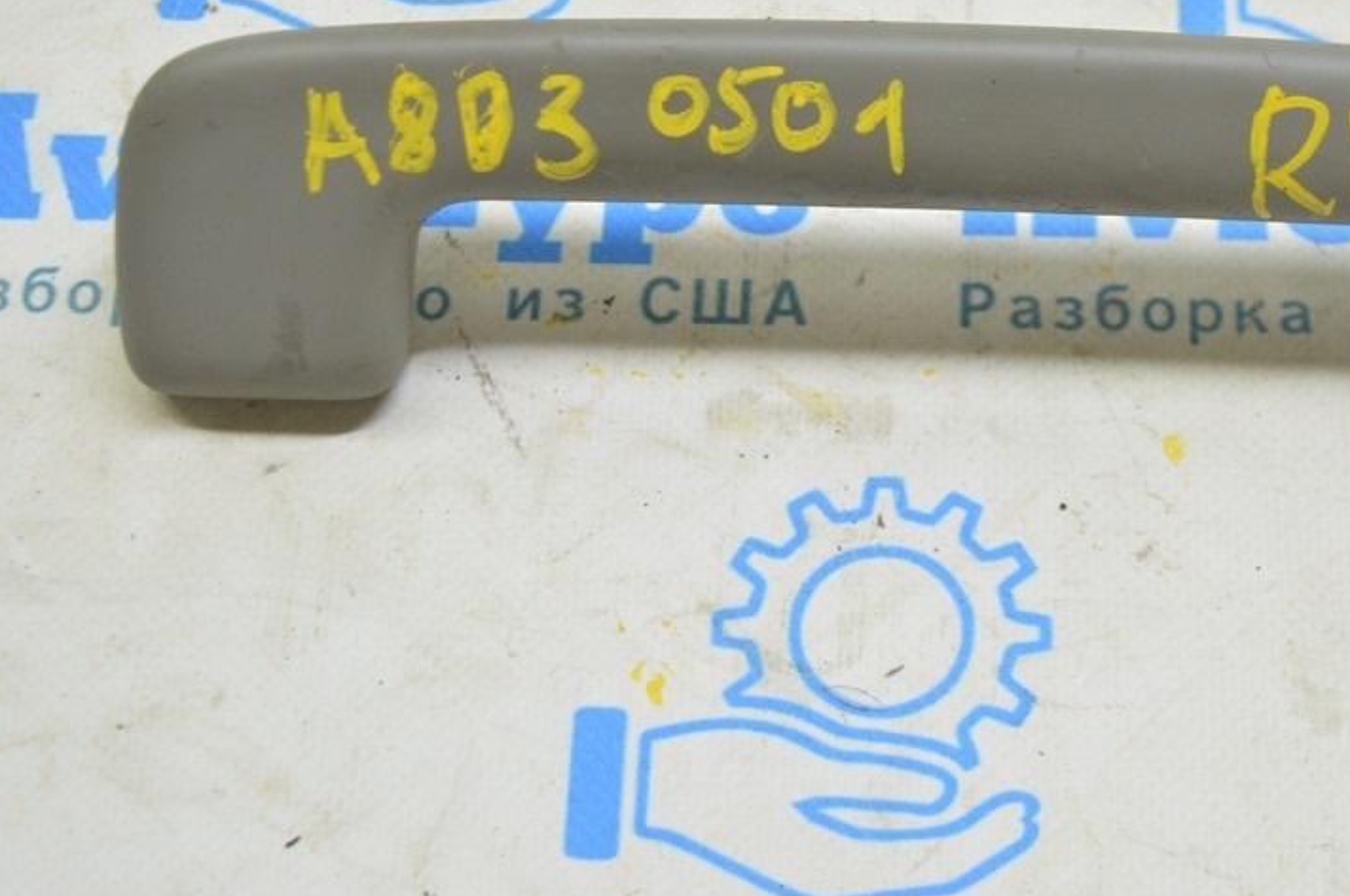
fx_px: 3071
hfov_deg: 24.7
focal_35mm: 82
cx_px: 889
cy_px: 257
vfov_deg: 16.6
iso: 400
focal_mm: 38
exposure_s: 1/20
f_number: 5.6
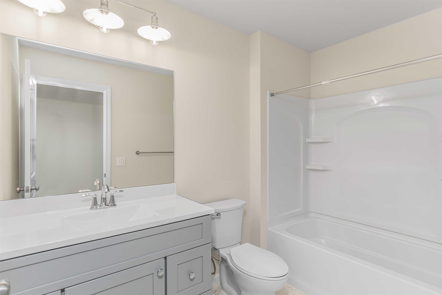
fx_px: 221
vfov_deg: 67.4
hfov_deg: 90.0
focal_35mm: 18
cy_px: 148
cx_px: 221
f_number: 6.3
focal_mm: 12
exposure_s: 1/60
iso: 250
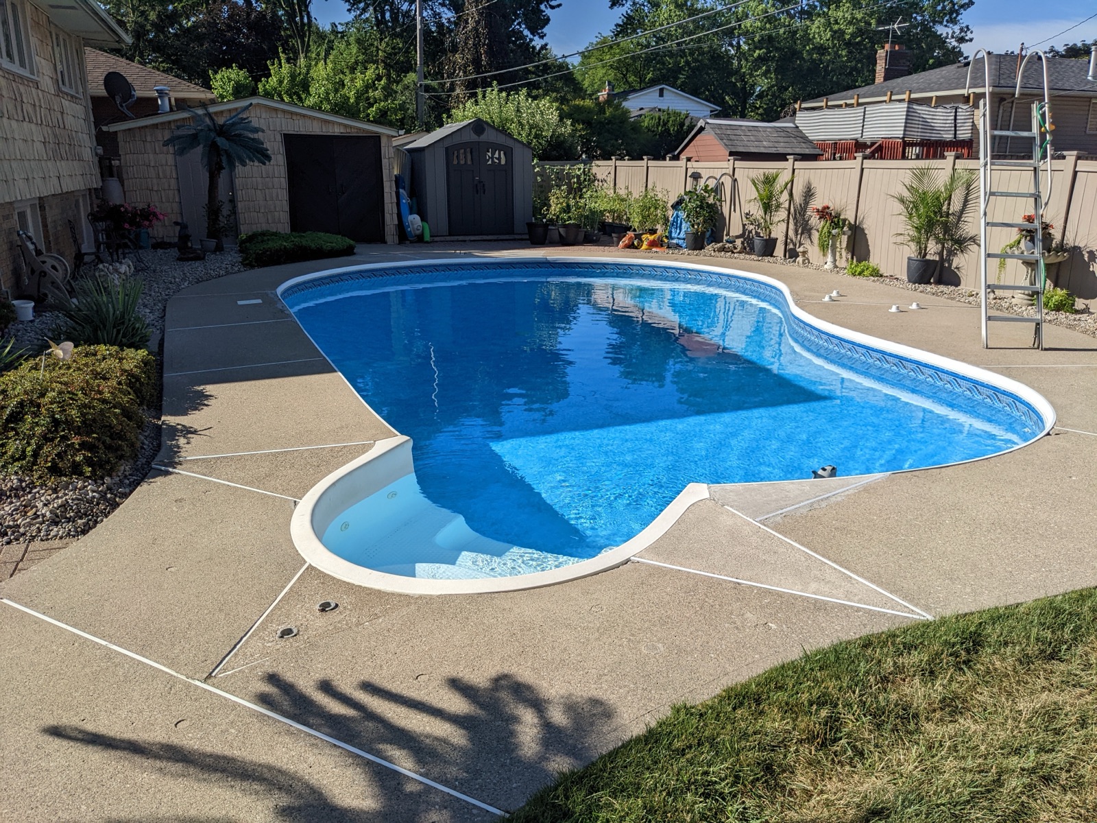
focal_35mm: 27
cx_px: 548
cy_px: 412
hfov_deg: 65.3
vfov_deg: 51.4
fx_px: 856
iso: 51
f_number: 1.73
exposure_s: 1/4695
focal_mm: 4.38
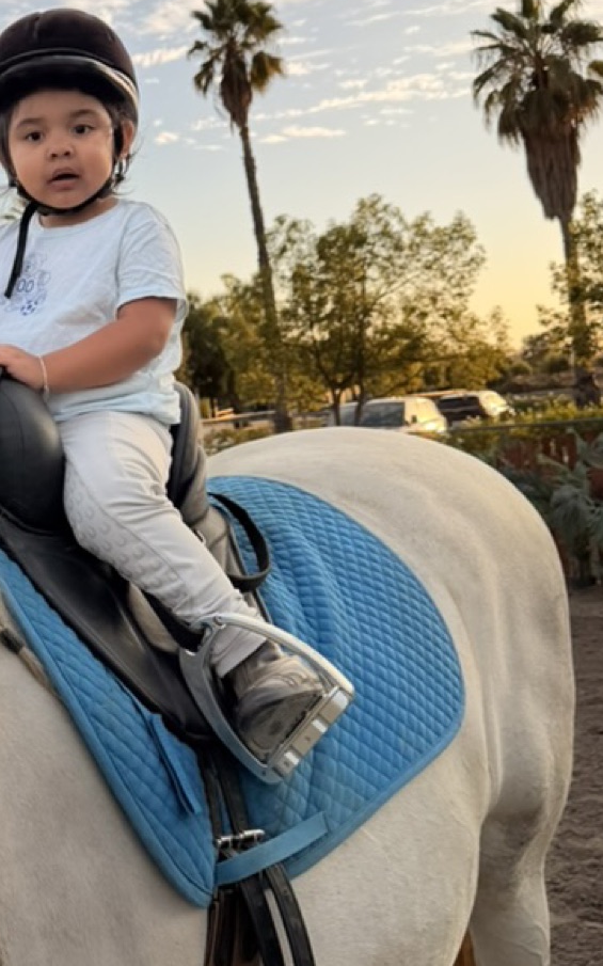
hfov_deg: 27.2
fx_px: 1184
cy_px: 394
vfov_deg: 44.2
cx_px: 26
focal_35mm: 45
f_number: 1.78
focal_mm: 6.76
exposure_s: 1/1949
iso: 80
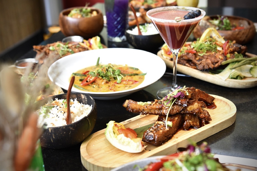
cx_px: 128
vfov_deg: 26.5
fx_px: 364
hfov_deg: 38.9
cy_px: 86
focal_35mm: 51
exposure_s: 1/320
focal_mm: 34
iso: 1000
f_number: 3.5
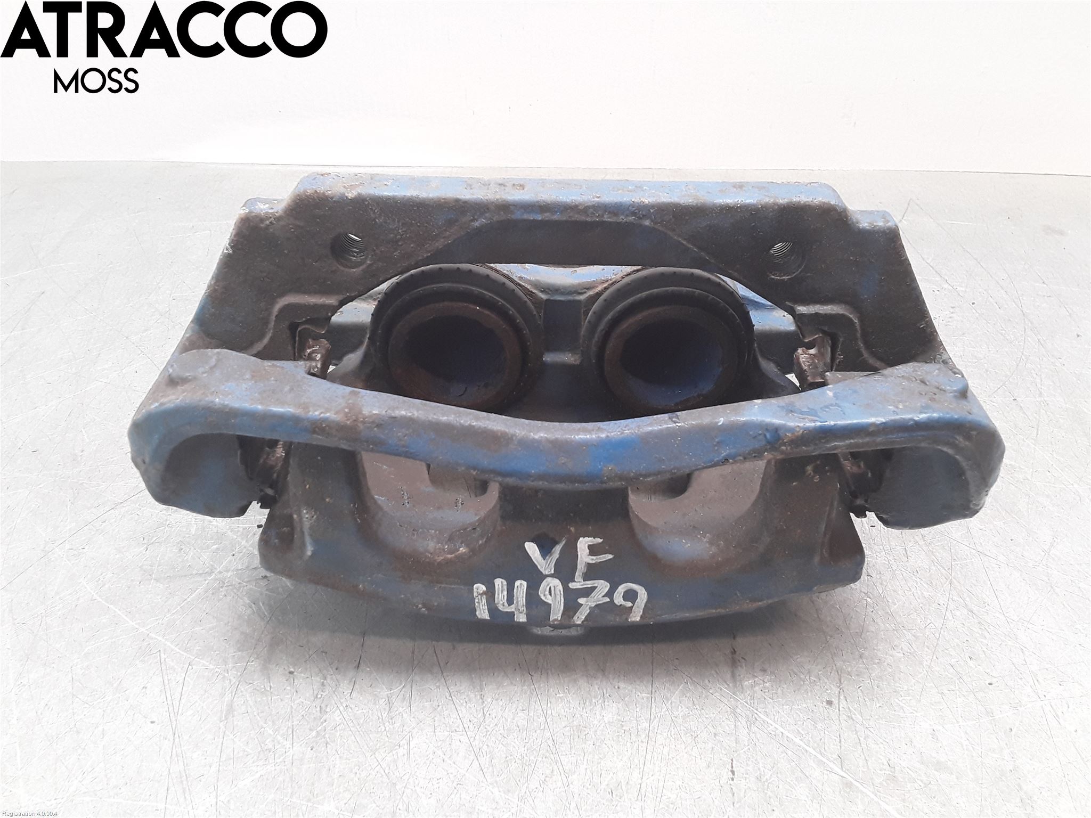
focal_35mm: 28
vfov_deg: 49.7
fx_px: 882
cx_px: 546
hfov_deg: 63.4
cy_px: 409
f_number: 1.9
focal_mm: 2.91
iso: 80
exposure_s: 1/50
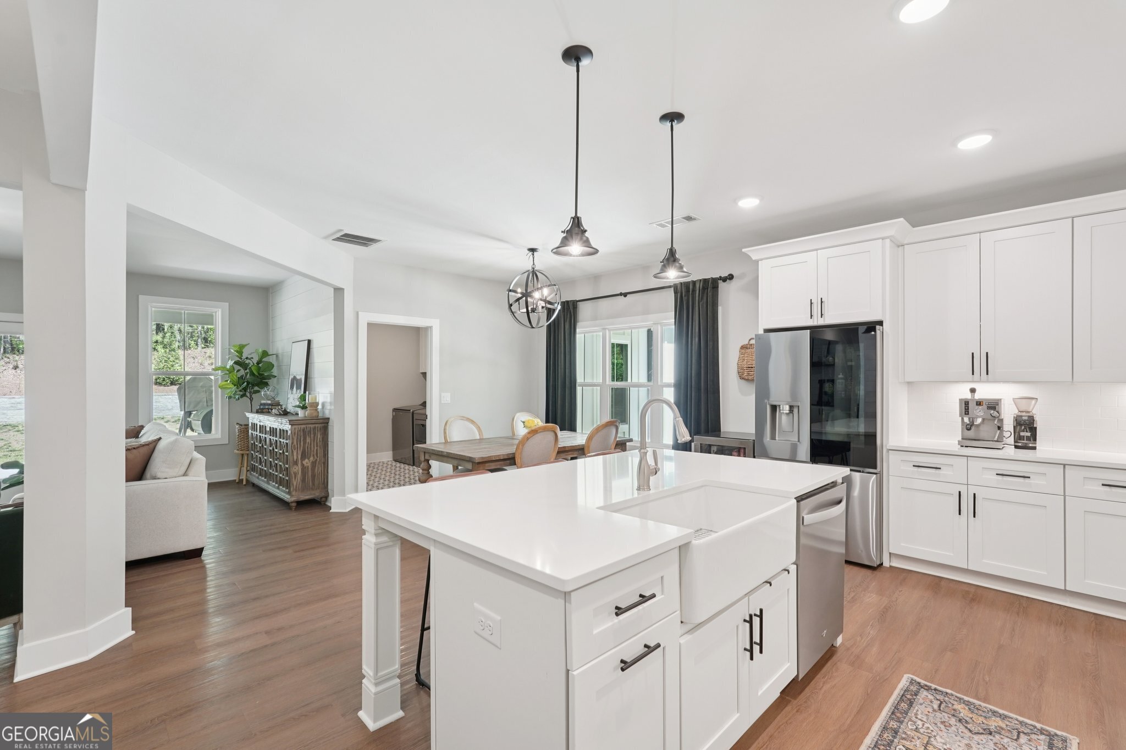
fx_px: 500
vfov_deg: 73.7
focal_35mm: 16
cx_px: 563
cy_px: 375
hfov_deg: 96.7
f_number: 8
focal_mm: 16
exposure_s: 1/25
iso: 800
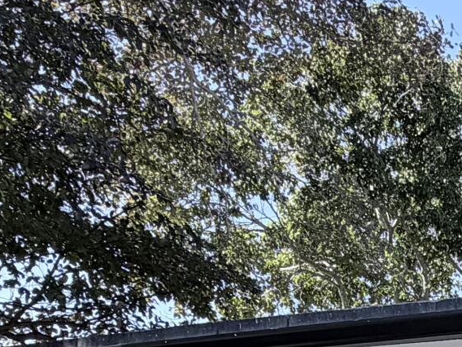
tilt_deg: -0.8
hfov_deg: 23.3
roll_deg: +0.6
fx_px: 988
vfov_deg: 17.2
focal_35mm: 74
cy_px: 572
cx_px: 599
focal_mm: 2.22
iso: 40
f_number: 2.2
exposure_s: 1/590
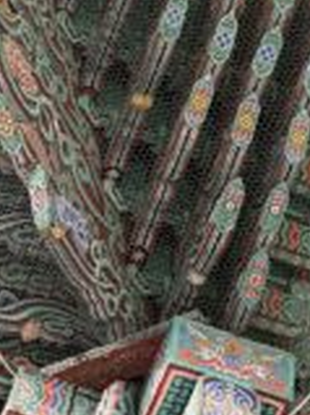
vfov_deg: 12.7
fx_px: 1853
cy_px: 89
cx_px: 65
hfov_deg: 9.5
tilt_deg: +56.3
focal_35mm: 155
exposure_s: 1/788
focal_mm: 6.76
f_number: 1.78
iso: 100
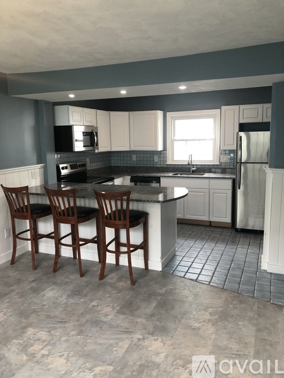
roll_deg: +0.0
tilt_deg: -7.5
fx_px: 306
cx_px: 142
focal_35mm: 28
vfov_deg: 63.5
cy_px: 189
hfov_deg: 49.7
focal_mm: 3.99
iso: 32
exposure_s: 1/24
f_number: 1.8
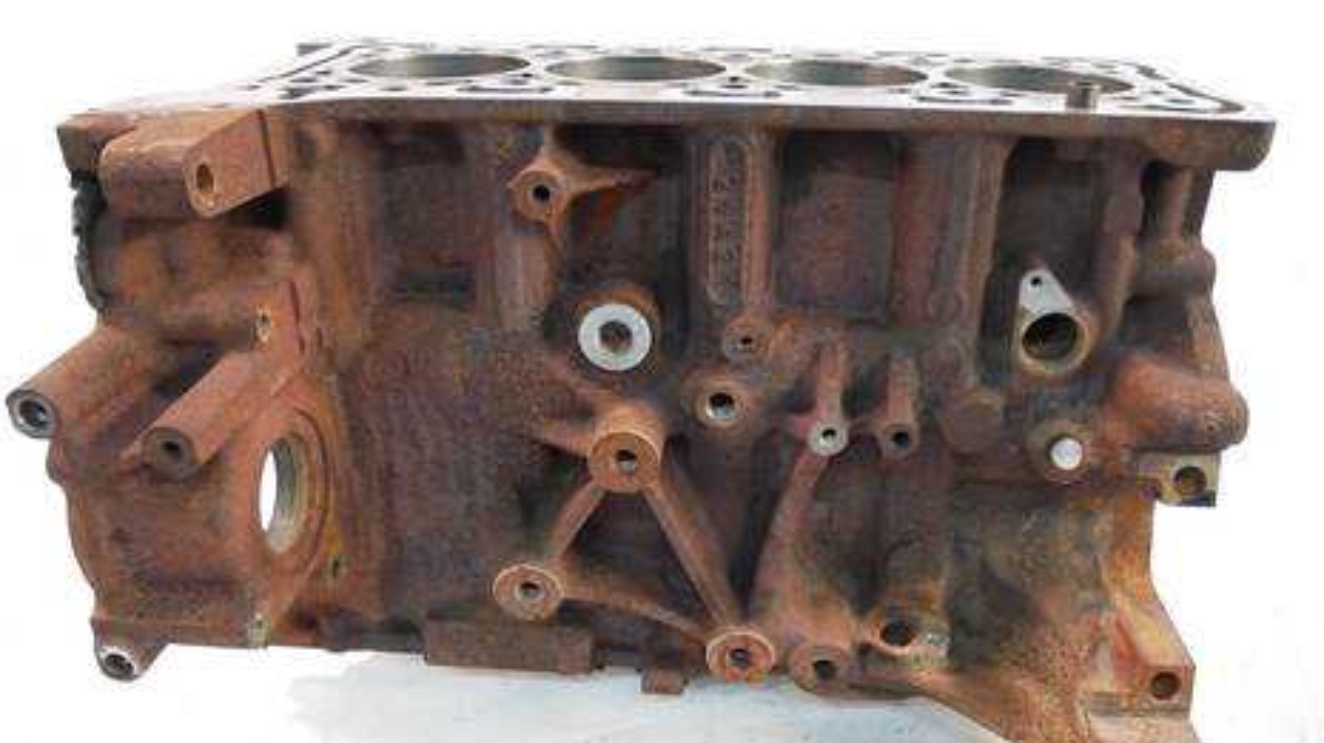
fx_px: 947
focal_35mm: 27
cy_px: 430
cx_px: 681
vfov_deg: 42.7
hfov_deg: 69.9
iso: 2000
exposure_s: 1/60
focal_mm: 12
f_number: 3.5
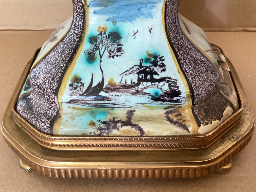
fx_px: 296
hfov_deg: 46.8
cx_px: 131
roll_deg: -3.1
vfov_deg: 35.9
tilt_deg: -40.0
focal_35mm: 40
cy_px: 114
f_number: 2.4
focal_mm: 3.3
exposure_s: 1/25
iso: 800
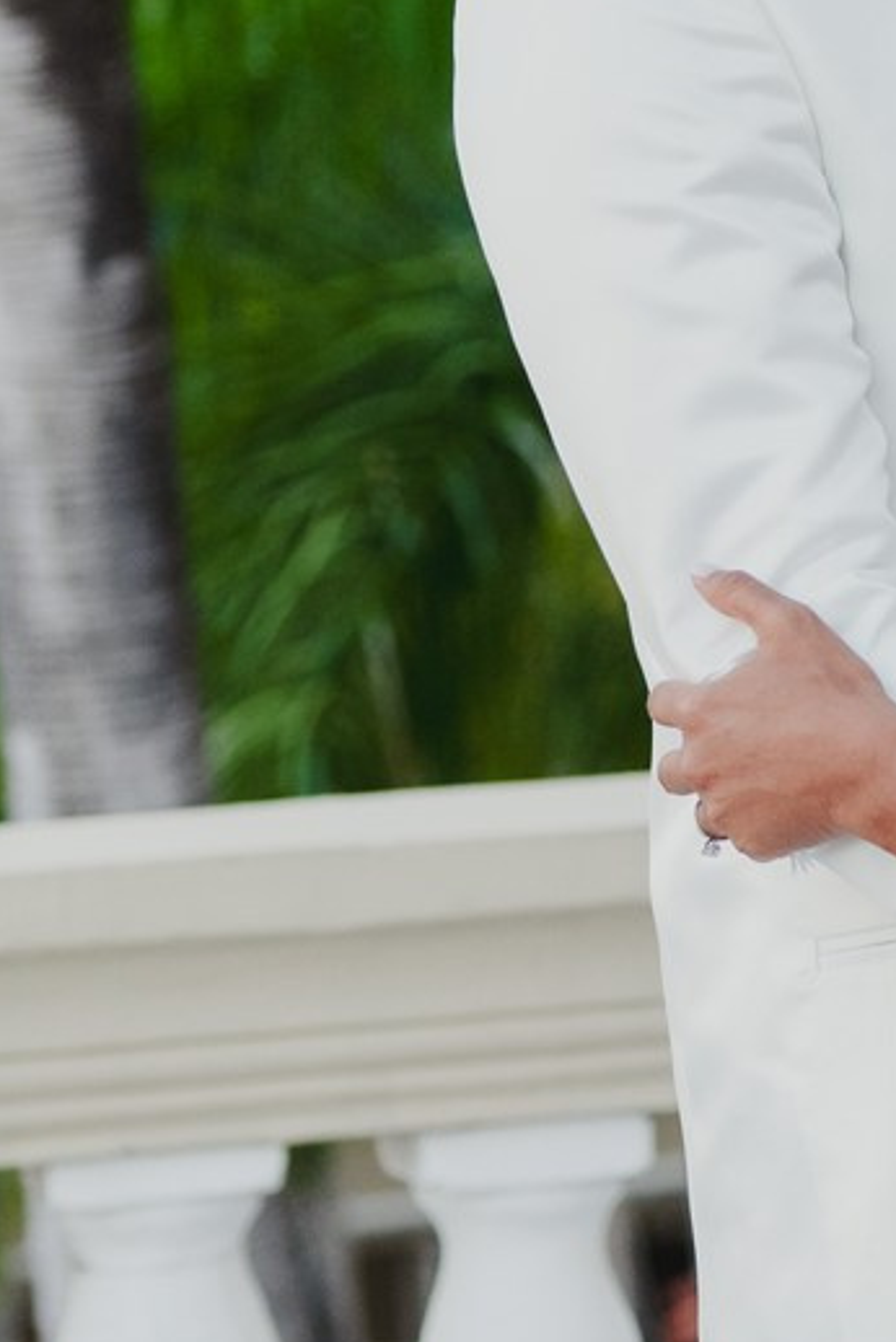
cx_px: 1081
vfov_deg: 8.3
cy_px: 508
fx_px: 9208
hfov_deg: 5.5
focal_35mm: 247
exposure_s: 1/640
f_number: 2.8
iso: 640
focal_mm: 50
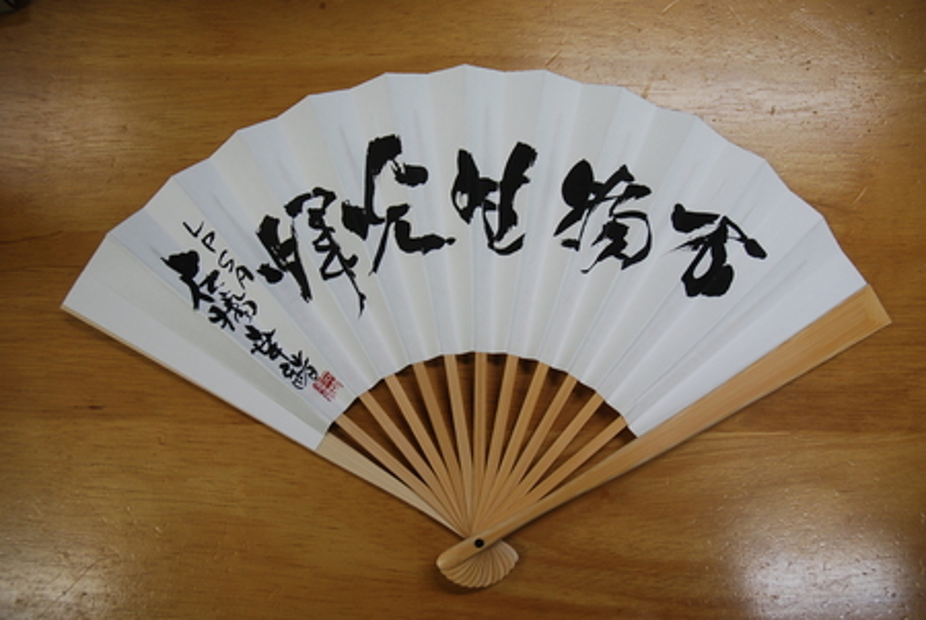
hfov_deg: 67.3
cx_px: 463
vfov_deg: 48.0
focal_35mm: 27
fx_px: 695
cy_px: 310
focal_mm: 18
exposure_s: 1/40
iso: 200
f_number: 3.5
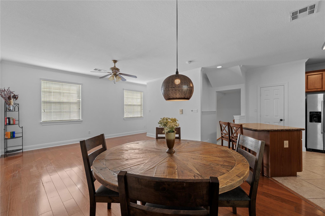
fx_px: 126
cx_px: 162
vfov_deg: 81.2
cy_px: 108
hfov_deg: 104.3
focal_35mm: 14
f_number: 8
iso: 125
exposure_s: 1/2
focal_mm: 14
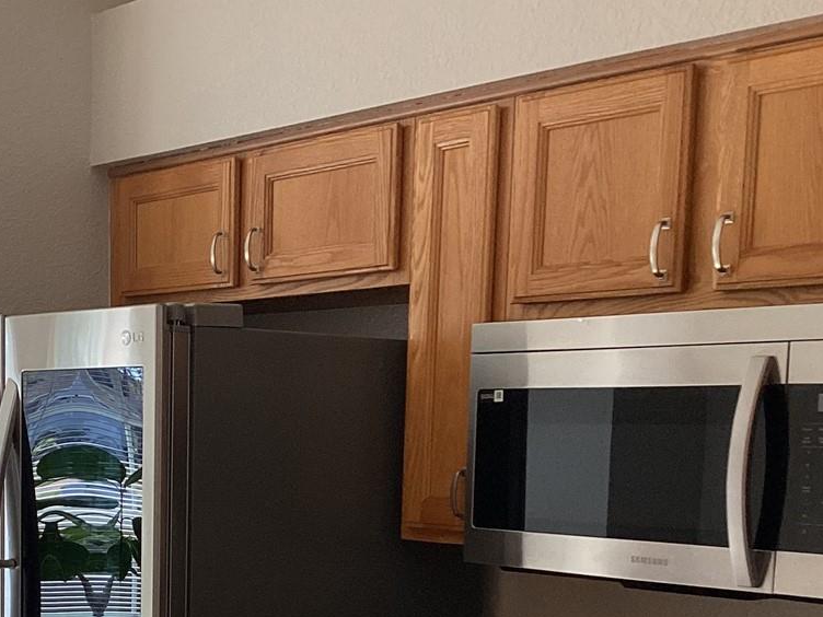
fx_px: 1569
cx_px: 212
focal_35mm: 66
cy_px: 621
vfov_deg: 21.5
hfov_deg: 29.0
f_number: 2.4
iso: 64
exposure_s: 1/120
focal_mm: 3.3
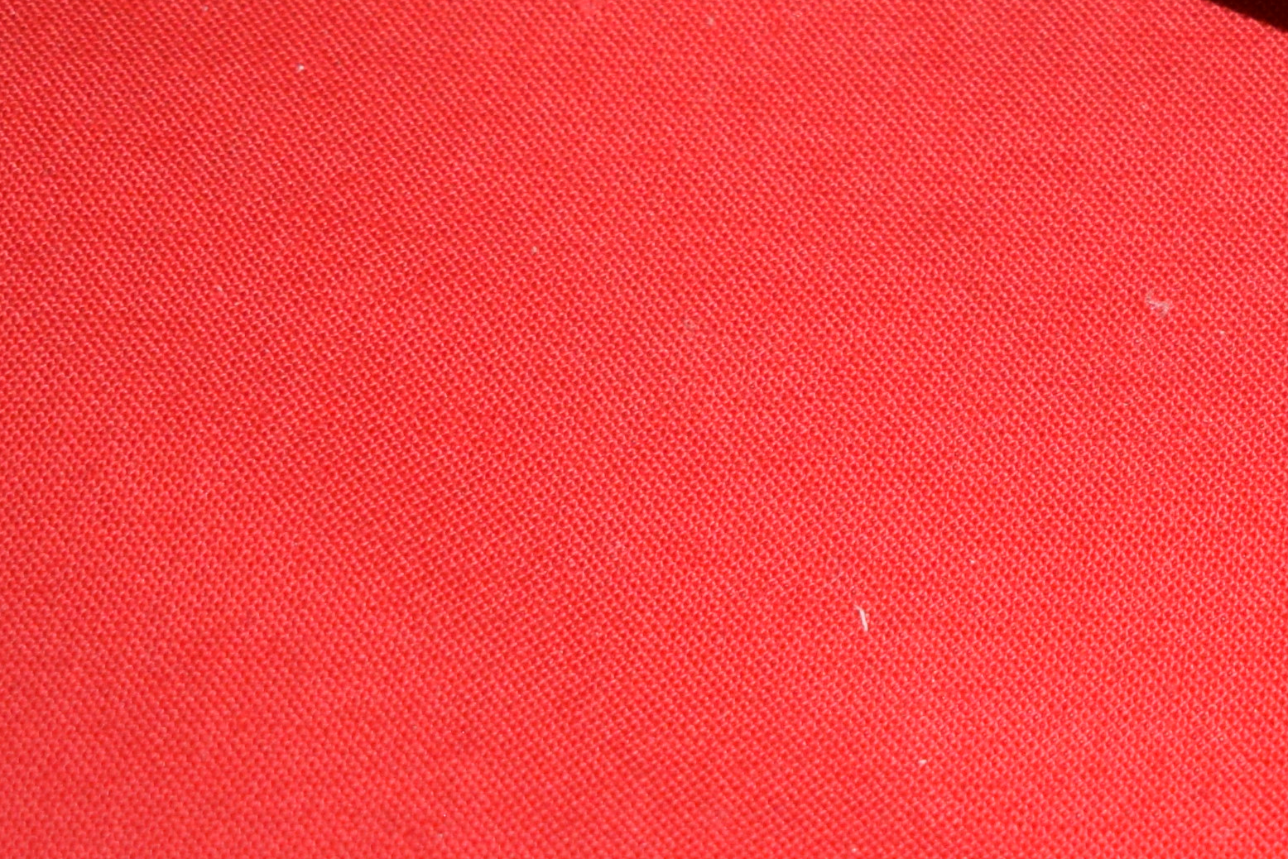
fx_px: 5582
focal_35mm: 156
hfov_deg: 12.9
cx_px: 1483
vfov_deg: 8.7
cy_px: -47
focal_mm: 36
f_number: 5
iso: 1250
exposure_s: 1/200
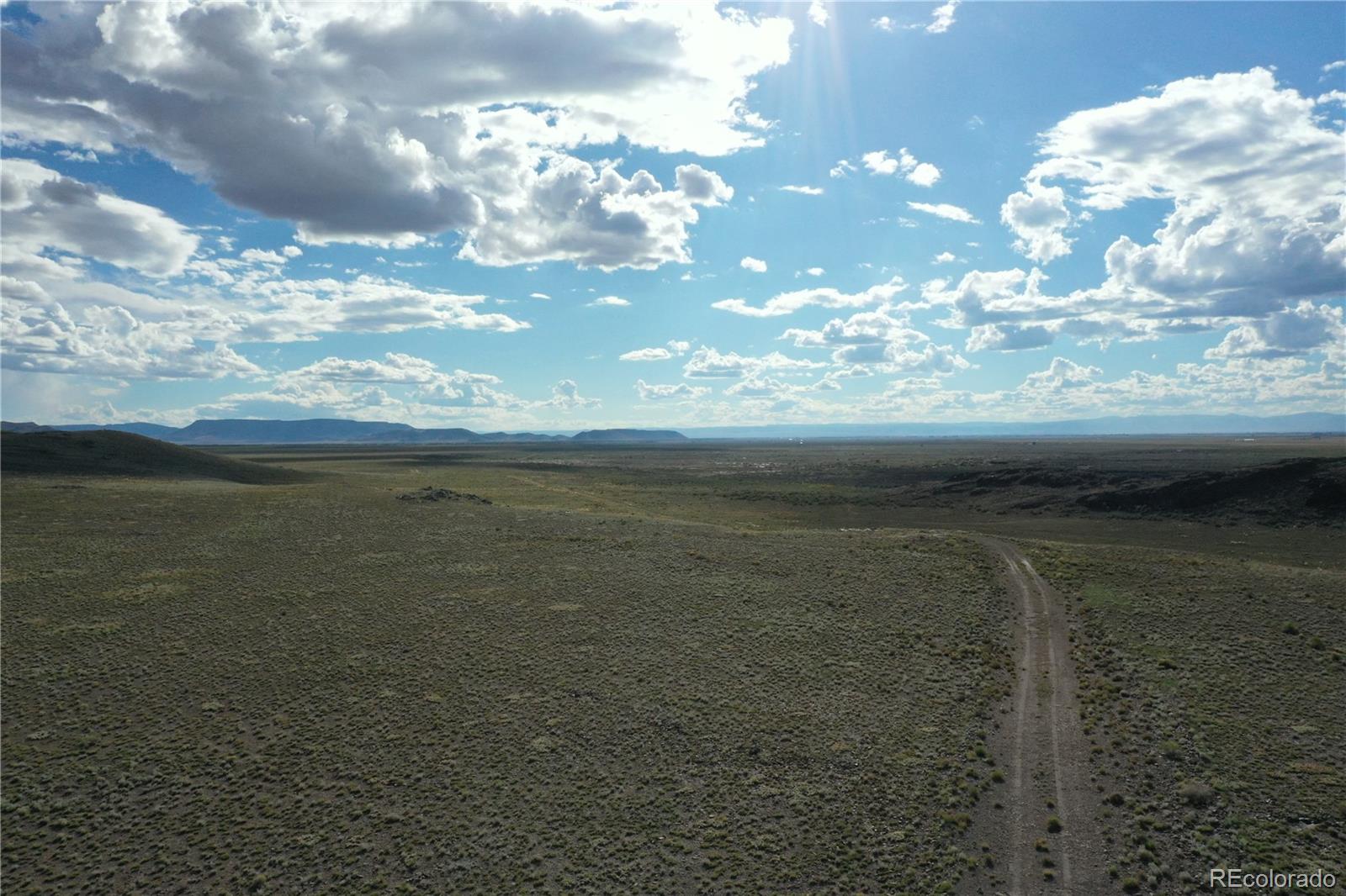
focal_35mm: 28
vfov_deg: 46.4
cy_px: 448
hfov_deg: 65.5
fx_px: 1047
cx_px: 673
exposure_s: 1/1600
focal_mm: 10.26
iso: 400
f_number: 9
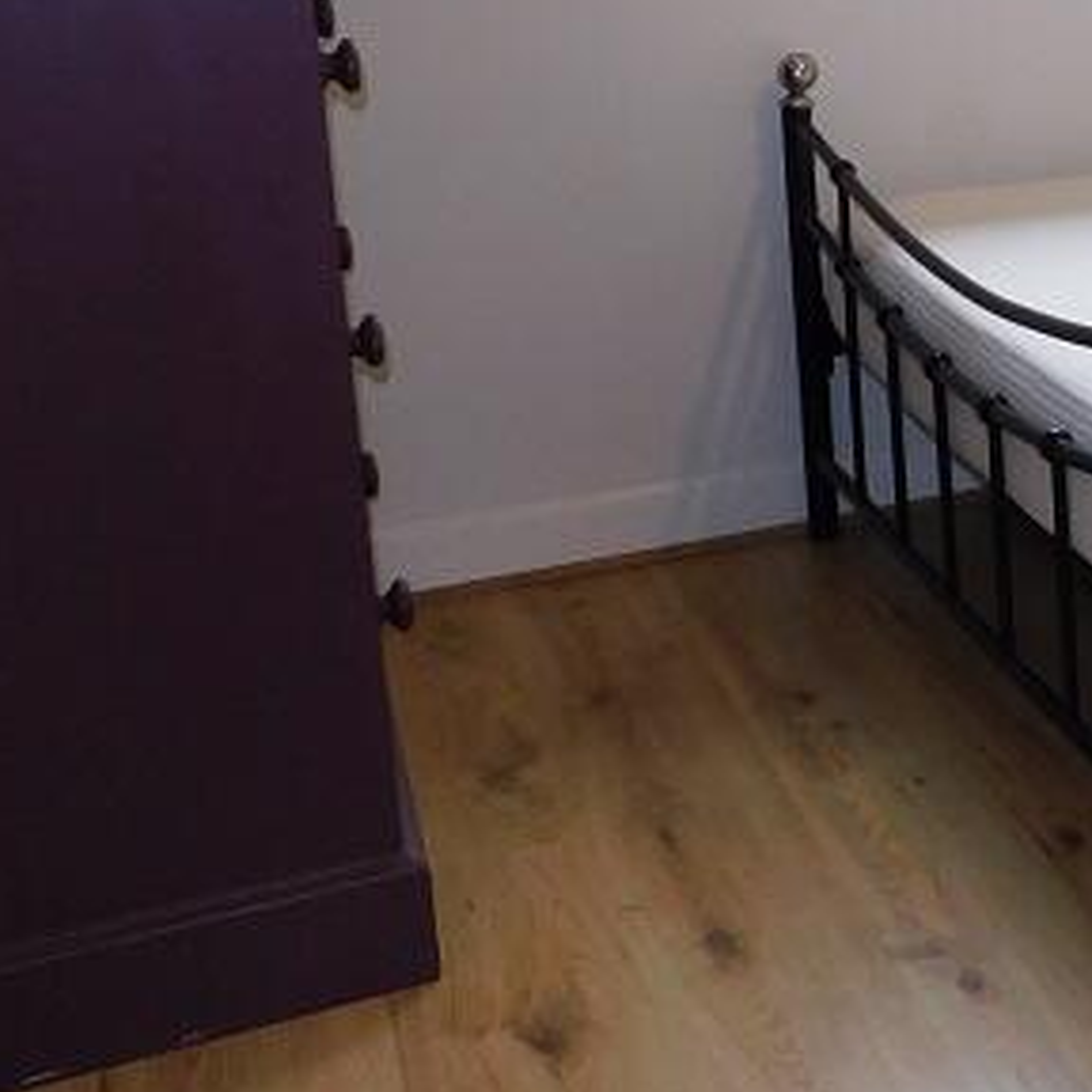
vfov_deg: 25.5
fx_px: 2320
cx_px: 1520
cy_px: 57
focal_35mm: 65
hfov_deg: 22.8
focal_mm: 4
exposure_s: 1/40
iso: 125
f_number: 3
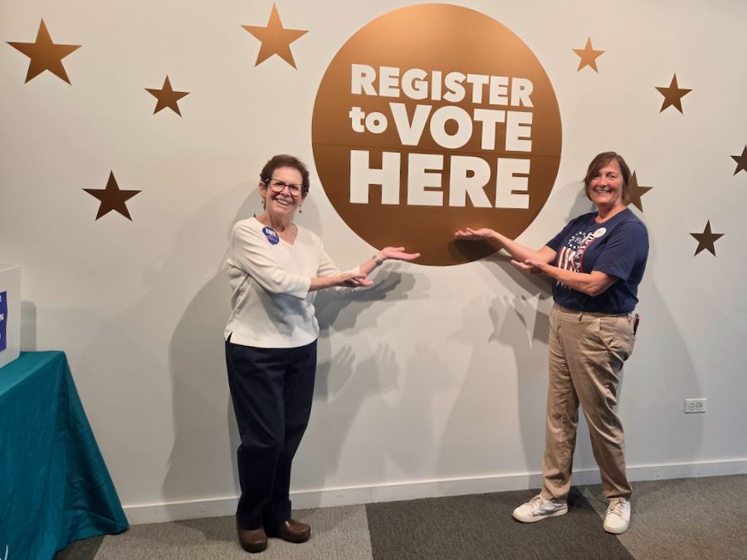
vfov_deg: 58.9
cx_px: 374
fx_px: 496
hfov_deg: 73.9
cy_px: 280
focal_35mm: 23
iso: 160
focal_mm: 5.4
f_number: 1.8
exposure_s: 1/120
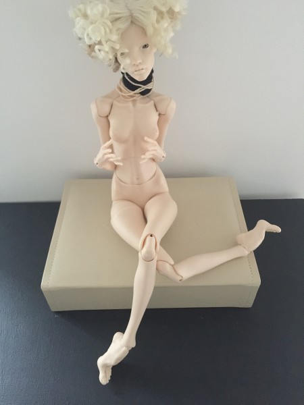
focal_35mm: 29
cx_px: 152
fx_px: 340
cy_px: 202
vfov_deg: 61.7
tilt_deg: -46.0
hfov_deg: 48.2
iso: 160
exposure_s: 1/8
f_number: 2.2
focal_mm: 4.15
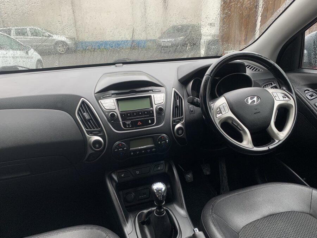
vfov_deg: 53.1
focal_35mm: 26
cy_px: 119
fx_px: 238
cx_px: 158
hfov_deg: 67.3
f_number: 1.8
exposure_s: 1/121
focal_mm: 4.25
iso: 50
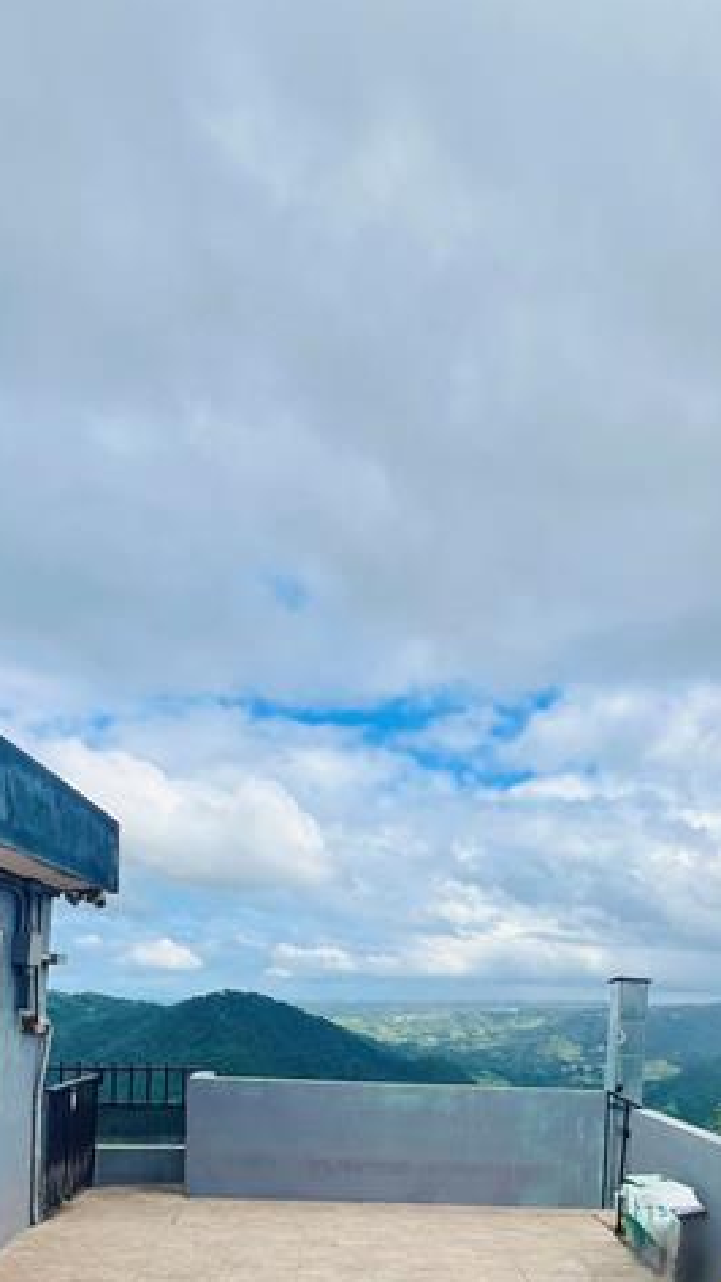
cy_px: 987
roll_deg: -2.4
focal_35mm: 23
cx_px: 407
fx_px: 782
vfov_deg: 72.3
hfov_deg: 49.4
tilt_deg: +1.4
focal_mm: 1.57
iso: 32
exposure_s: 1/2370
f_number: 1.8
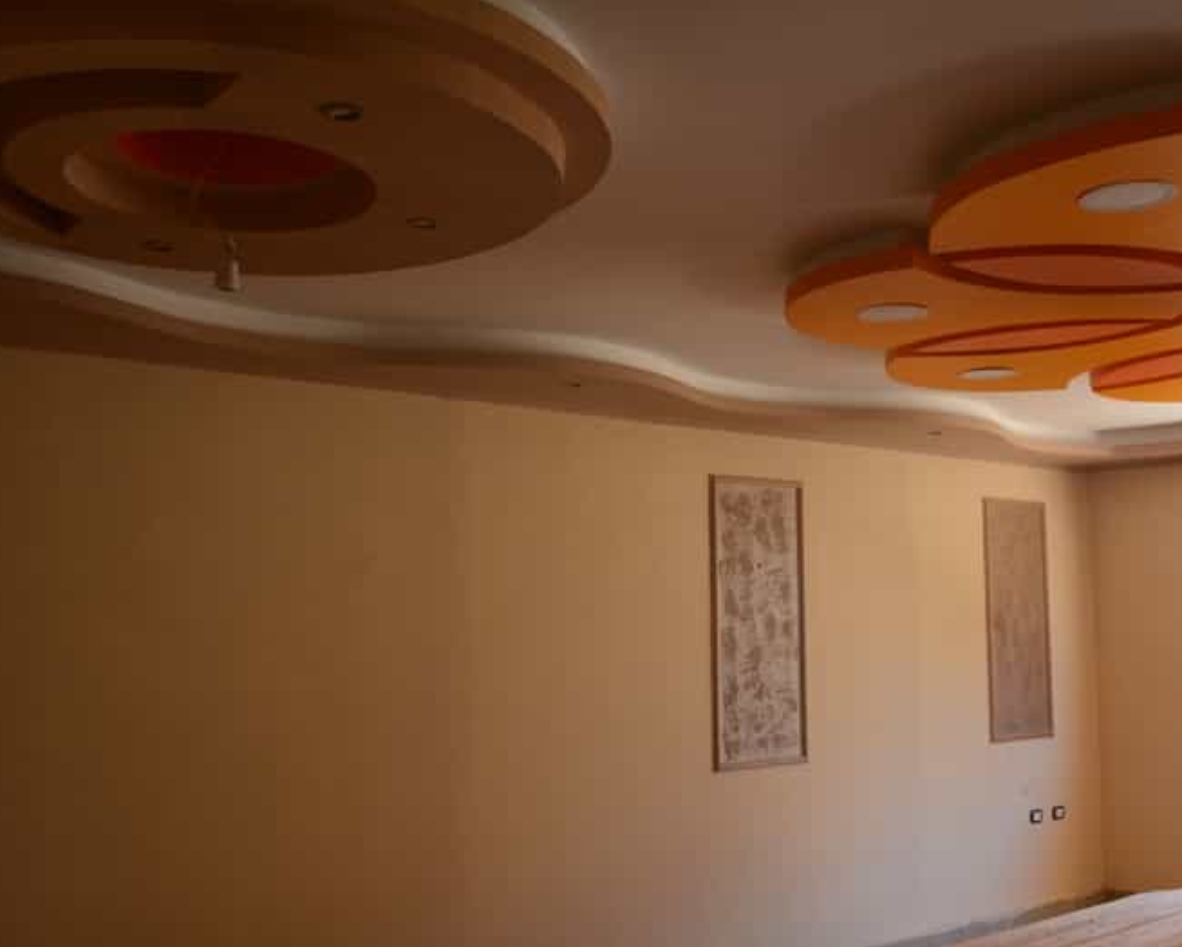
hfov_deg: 46.1
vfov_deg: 37.7
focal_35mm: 40
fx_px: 1385
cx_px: 652
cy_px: 478
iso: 400
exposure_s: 1/60
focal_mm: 23
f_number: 10
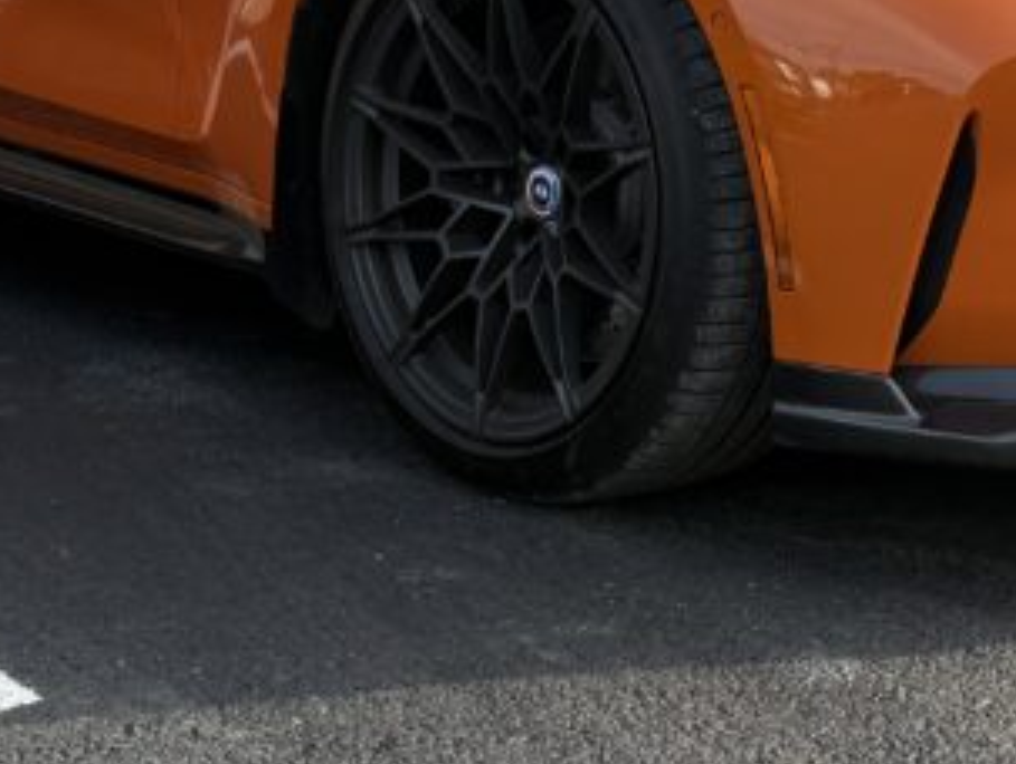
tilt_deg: -7.6
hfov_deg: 24.1
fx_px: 2380
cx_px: 614
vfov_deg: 18.1
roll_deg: +0.2
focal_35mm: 81
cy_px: 201
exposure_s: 1/1493
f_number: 1.78
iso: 100
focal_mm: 6.76
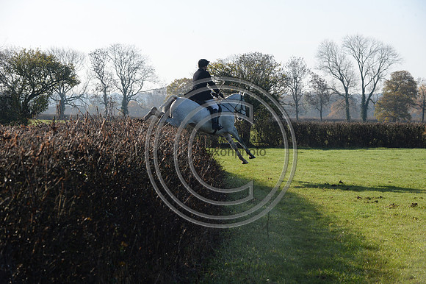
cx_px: 213
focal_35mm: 120
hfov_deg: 17.1
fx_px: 1419
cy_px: 142
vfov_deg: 11.4
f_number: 8
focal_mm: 120
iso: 1000
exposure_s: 1/1250
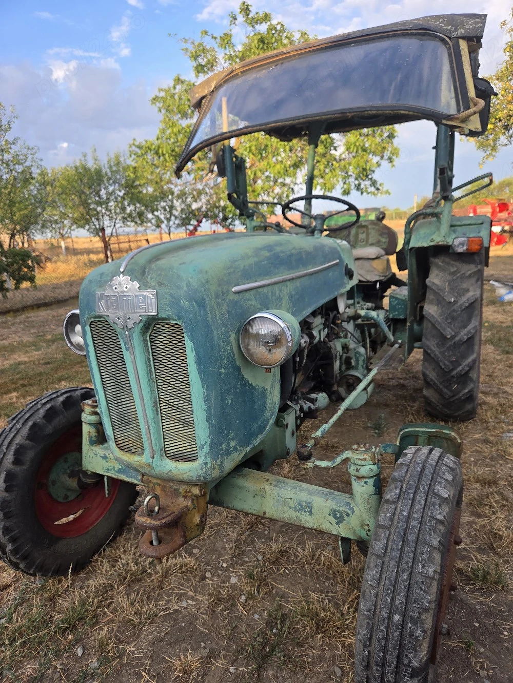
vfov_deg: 73.9
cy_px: 342
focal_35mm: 23
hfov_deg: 58.9
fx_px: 454
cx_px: 256
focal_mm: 5.4
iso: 80
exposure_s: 1/909
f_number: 1.8
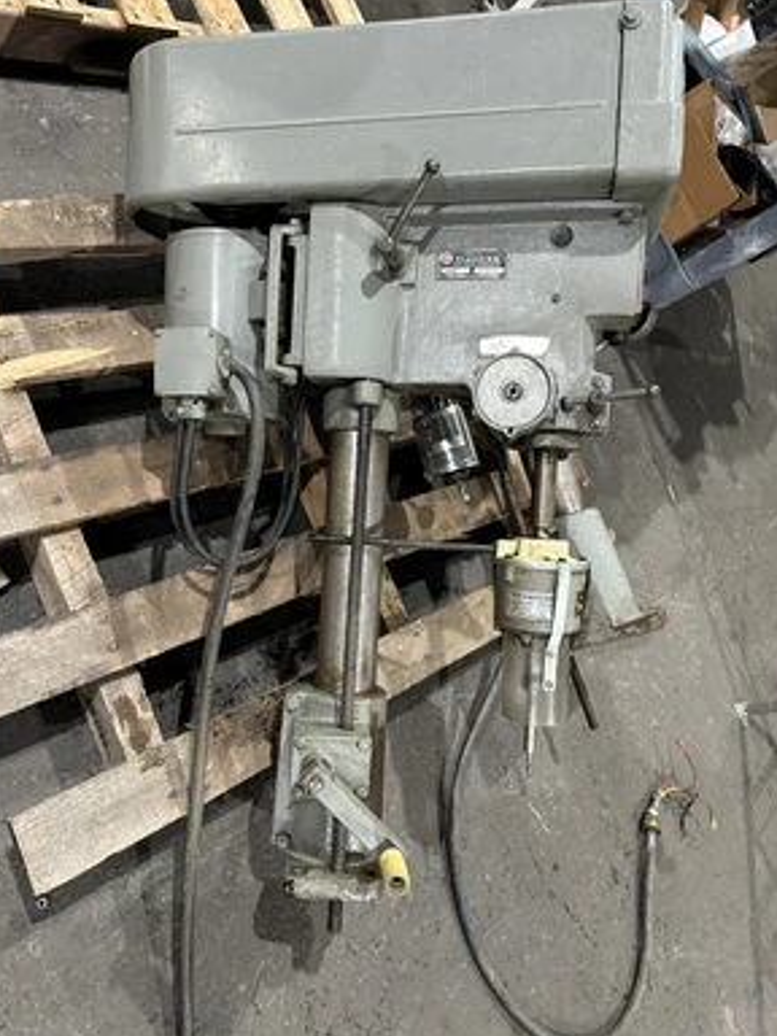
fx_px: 748
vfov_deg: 69.4
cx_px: 375
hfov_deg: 54.9
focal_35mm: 25
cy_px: 507
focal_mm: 6.86
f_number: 1.78
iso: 400
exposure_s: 1/60
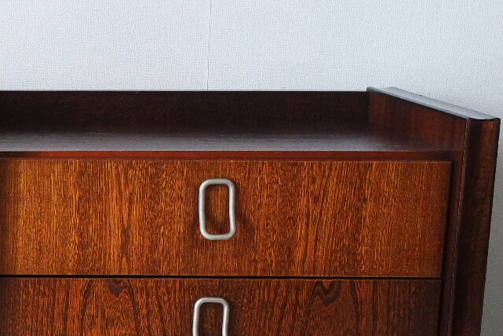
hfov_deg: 19.8
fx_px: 1356
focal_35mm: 97
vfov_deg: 14.0
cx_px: -87
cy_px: 312
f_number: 6.3
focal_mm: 24
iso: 1600
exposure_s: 1/125
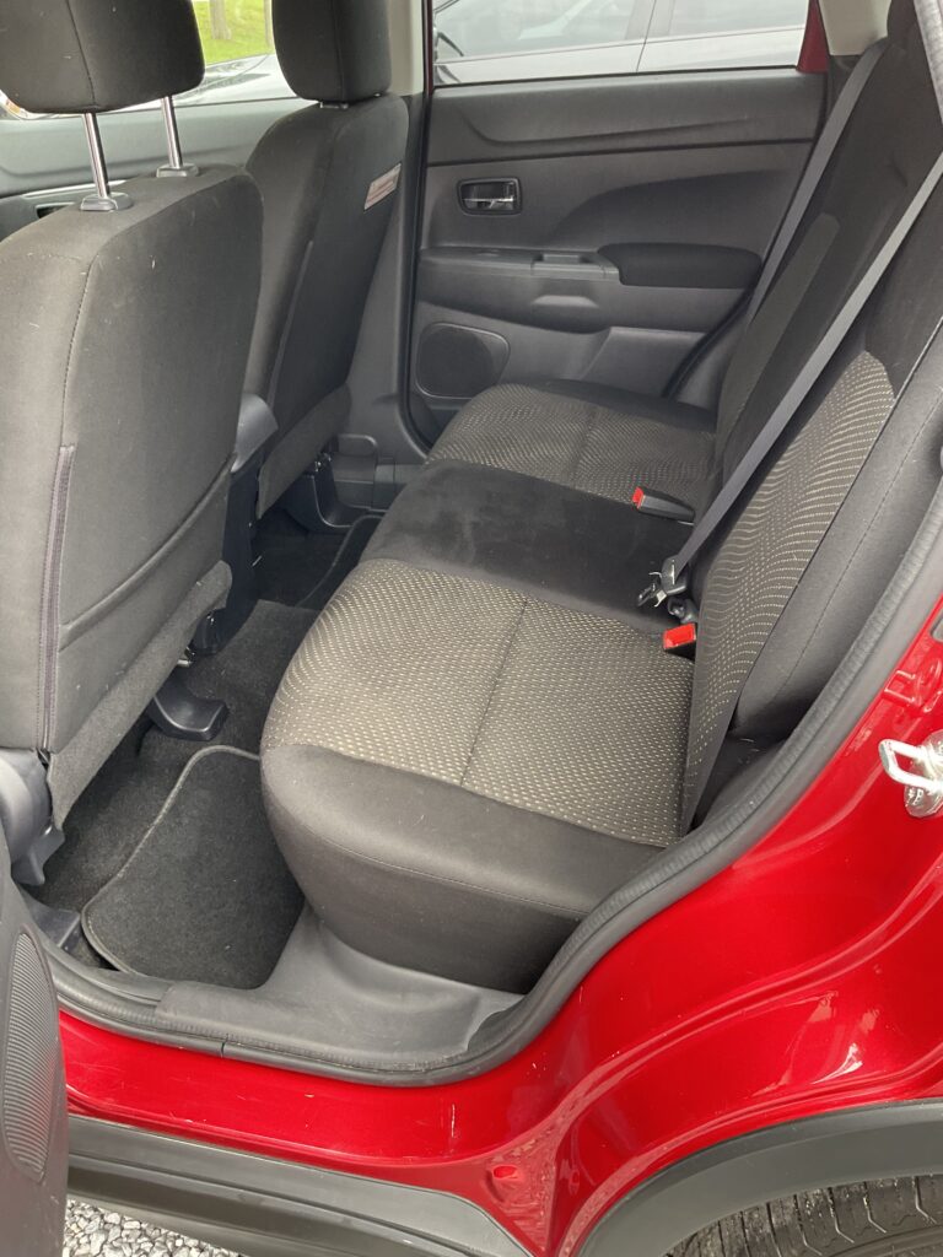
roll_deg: +5.4
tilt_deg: -30.4
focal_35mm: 29
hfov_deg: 48.2
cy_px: 628
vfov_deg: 61.7
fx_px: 1053
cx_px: 472
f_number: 1.8
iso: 50
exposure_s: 1/60
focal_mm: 3
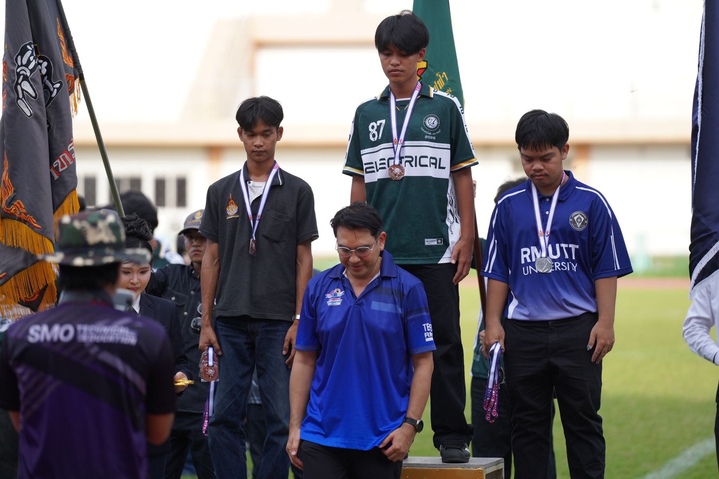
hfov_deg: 10.3
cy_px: 240
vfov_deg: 6.9
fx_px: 3994
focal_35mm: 200
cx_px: 360
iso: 500
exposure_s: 1/2500
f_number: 2.8
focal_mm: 200
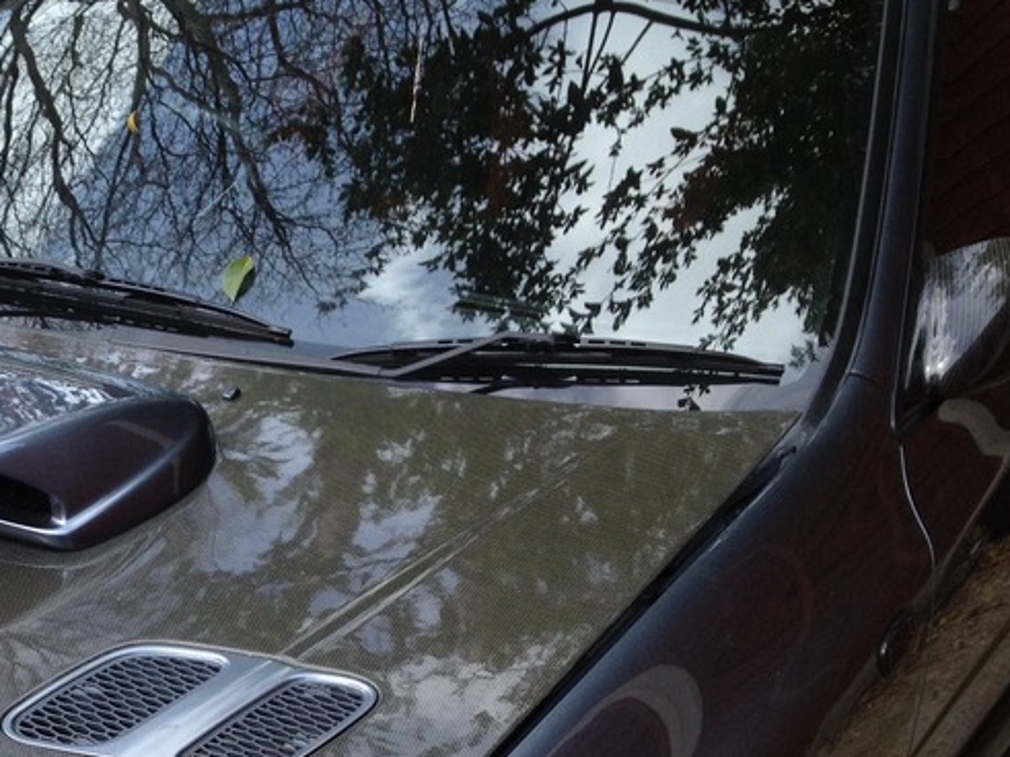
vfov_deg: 19.7
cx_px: -6
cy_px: 699
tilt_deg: -24.6
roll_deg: +0.7
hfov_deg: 25.3
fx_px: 2129
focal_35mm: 73
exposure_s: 1/428
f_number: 2.4
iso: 50
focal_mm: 4.28
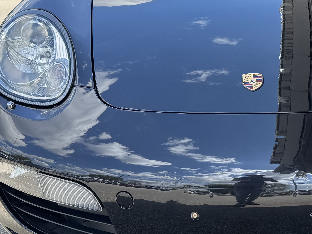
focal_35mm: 56
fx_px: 505
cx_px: 243
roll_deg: +0.9
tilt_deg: -17.4
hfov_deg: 33.5
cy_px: 103
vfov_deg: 26.1
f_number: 1.78
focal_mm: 6.76
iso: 80
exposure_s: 1/1311
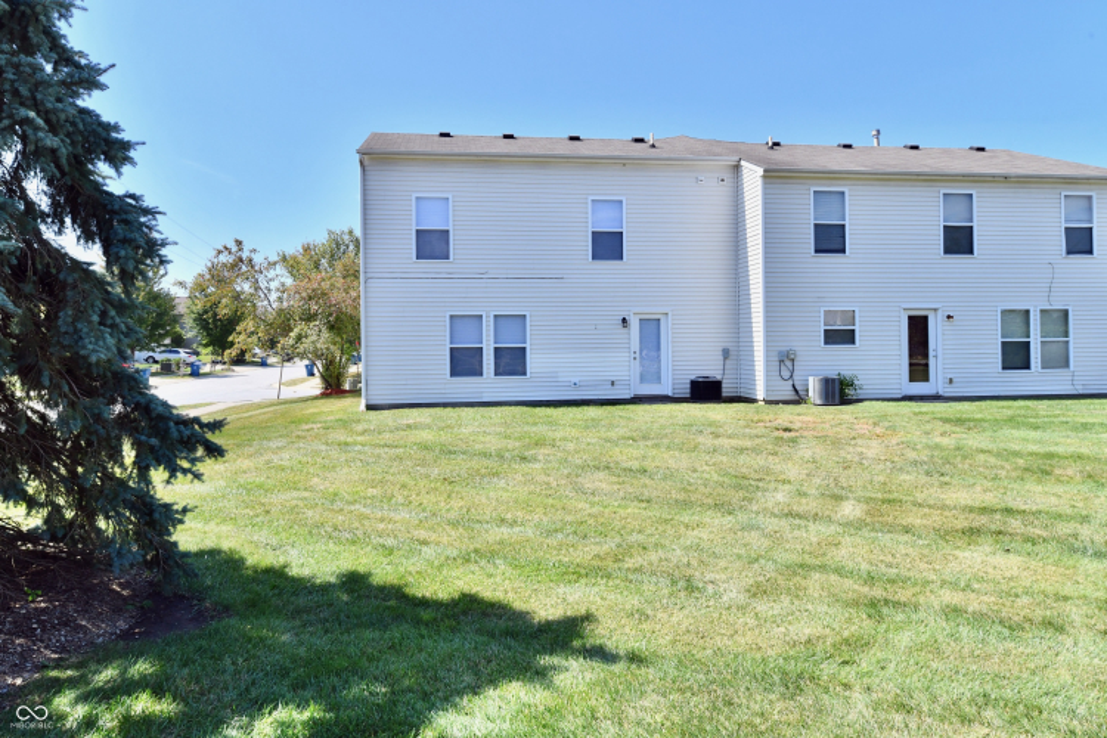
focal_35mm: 24
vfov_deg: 53.1
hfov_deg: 73.7
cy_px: 369
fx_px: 738
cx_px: 554
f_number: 13
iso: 640
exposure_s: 1/640
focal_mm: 24
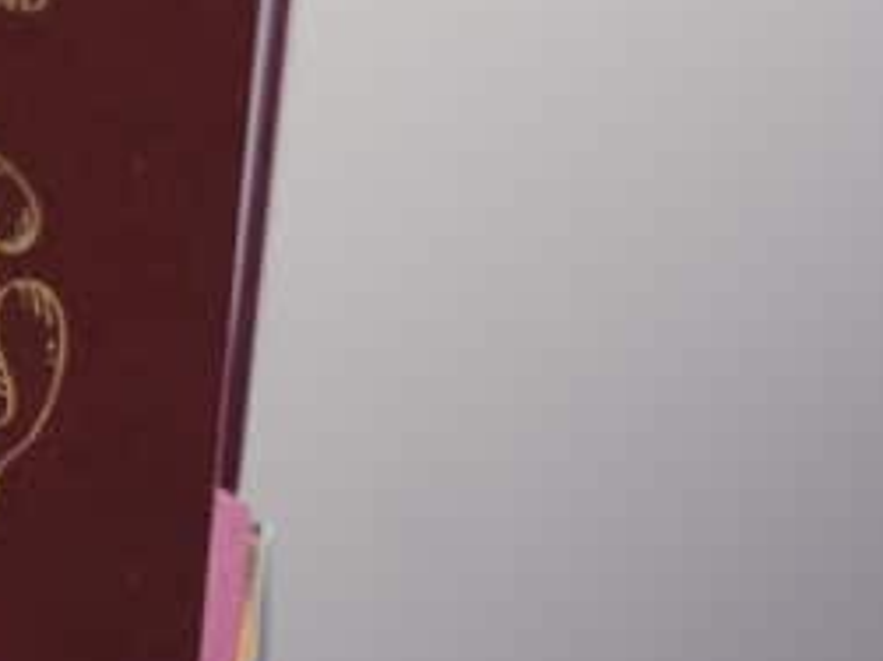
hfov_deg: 11.2
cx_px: -725
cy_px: 58
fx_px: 4165
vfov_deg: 9.0
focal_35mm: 163
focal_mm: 41.6
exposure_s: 1/160
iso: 200
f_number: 2.8
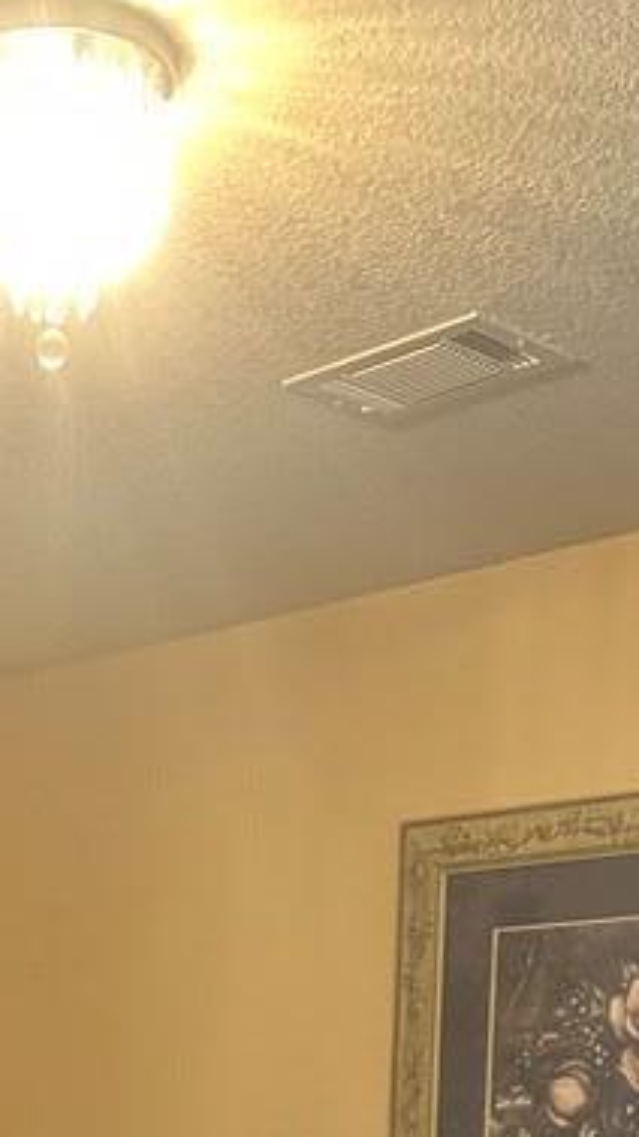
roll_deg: -1.1
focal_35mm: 77
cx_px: 24
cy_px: 1490
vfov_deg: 24.0
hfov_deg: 15.4
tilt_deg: -4.7
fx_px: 2320
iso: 400
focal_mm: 5.7
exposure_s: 1/60
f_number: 1.5
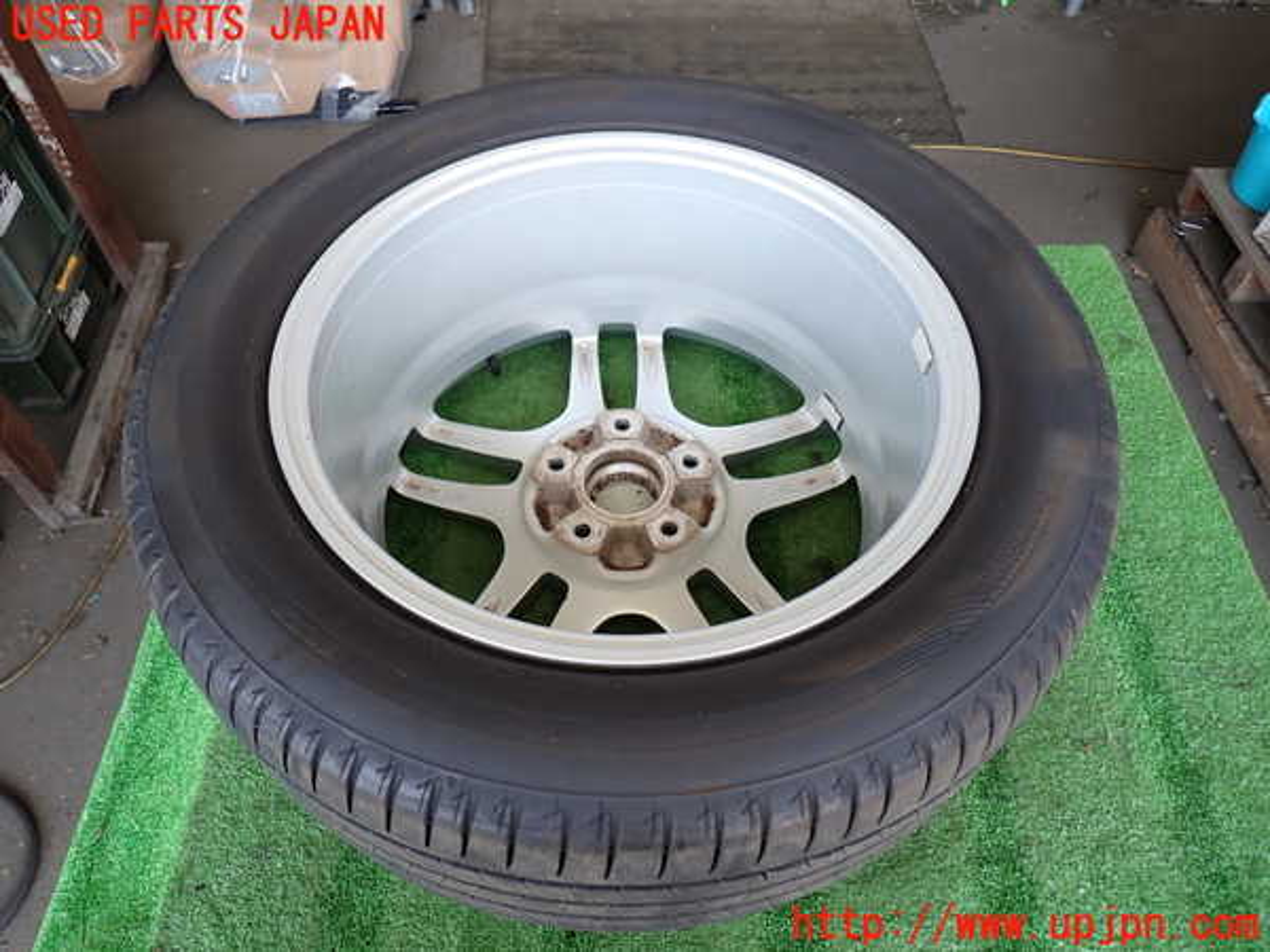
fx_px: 917
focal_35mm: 25
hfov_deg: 69.4
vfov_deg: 54.9
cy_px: 476
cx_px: 635
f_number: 2
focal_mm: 4.5
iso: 100
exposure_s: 1/60
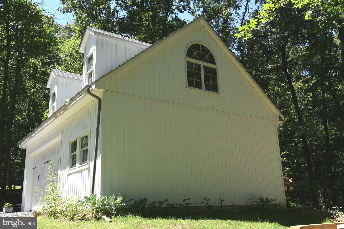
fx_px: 344
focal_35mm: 36
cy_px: 114
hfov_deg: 53.1
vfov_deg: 36.9
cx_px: 172
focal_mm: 24
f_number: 8
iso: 200
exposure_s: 1/250
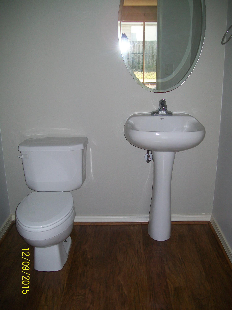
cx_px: 116
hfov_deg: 41.8
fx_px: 304
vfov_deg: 54.0
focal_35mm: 34
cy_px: 155
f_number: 2.7
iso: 64
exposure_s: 1/125
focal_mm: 6.1
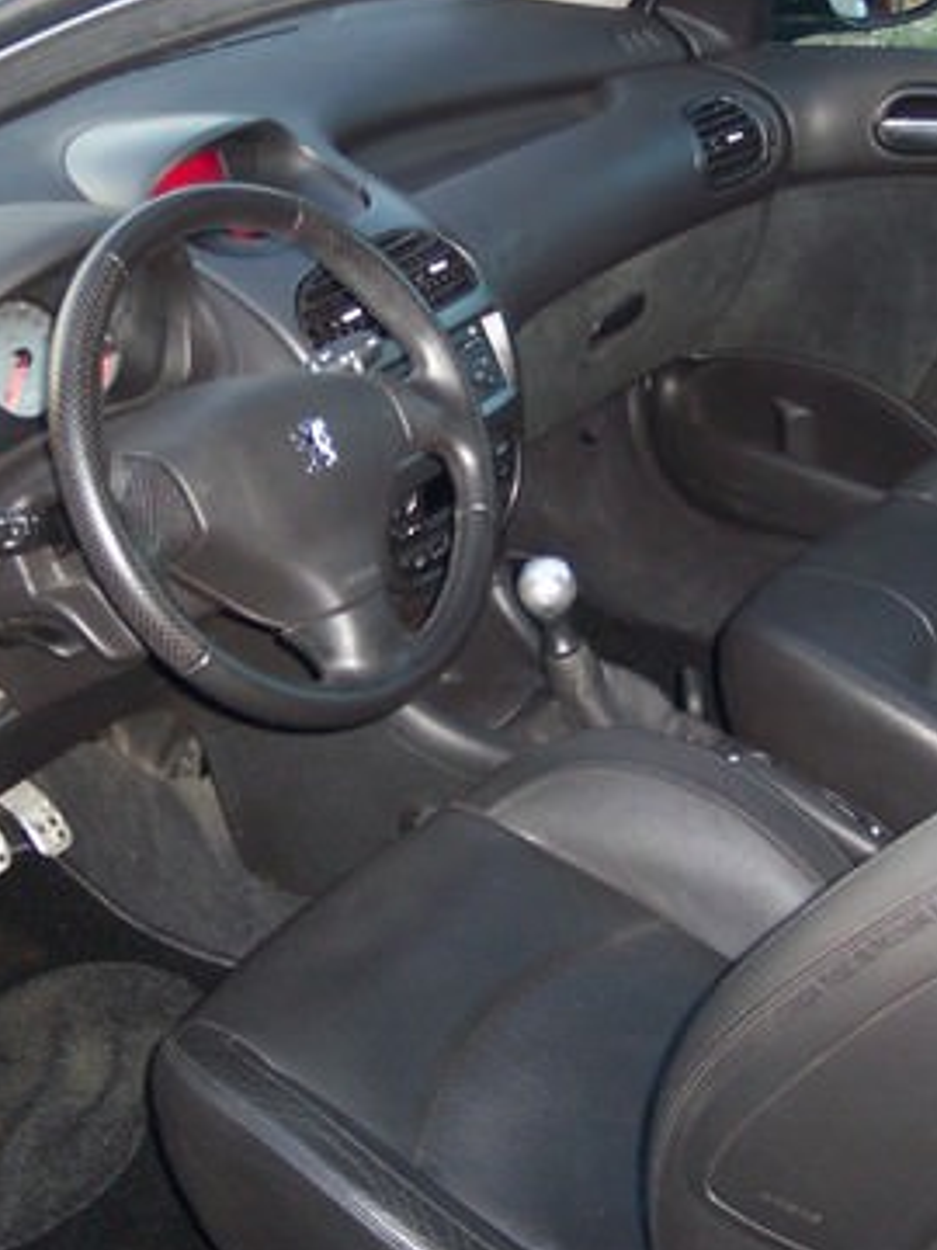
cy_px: 582
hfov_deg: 22.6
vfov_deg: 29.8
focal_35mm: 65
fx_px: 2346
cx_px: 521
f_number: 2.8
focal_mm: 8
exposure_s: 1/30
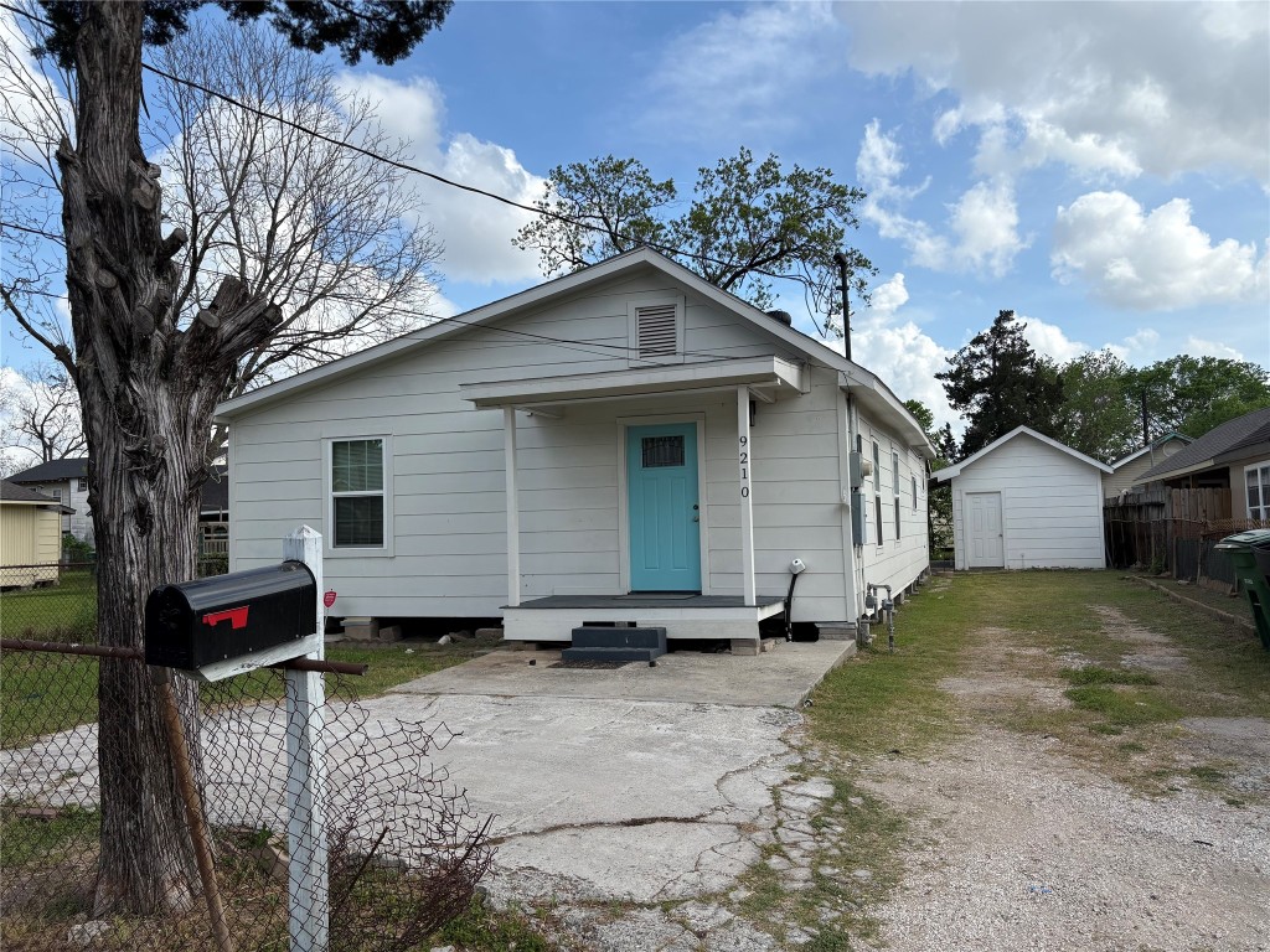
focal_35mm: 26
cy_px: 476
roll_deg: +1.8
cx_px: 635
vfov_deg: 53.1
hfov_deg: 67.3
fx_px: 954
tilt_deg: +2.7
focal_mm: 5.96
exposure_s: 1/3623
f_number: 1.6
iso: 50
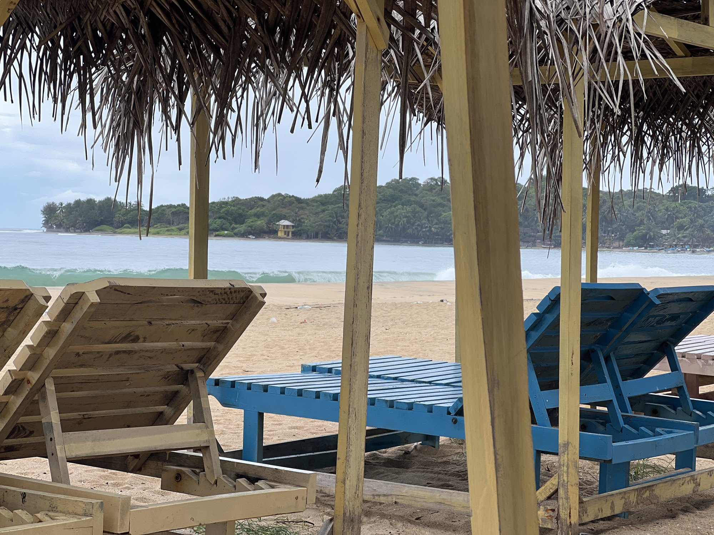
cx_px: 357
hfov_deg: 25.3
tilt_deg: -0.3
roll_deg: -1.3
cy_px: 268
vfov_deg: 19.1
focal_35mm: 77
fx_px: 1588
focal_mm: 9
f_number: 2.8
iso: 32
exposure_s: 1/430
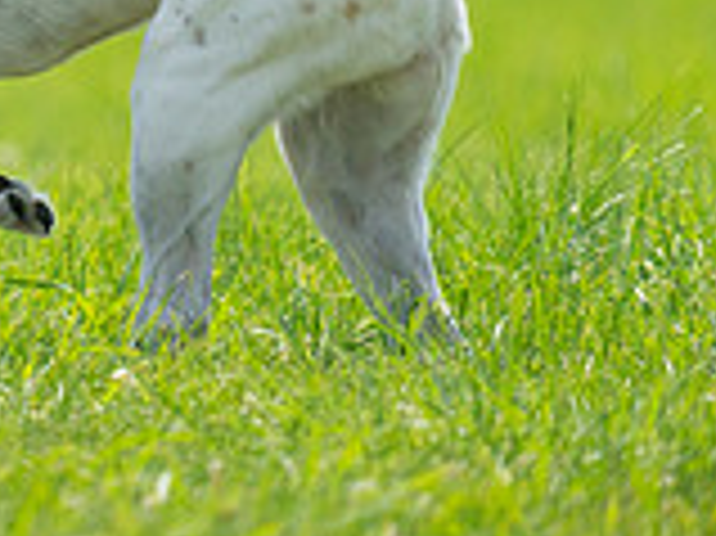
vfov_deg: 0.7
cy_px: -263
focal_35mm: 2109
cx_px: -293
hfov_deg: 0.9
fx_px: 43590
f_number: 6.3
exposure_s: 1/4000
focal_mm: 600
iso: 1250
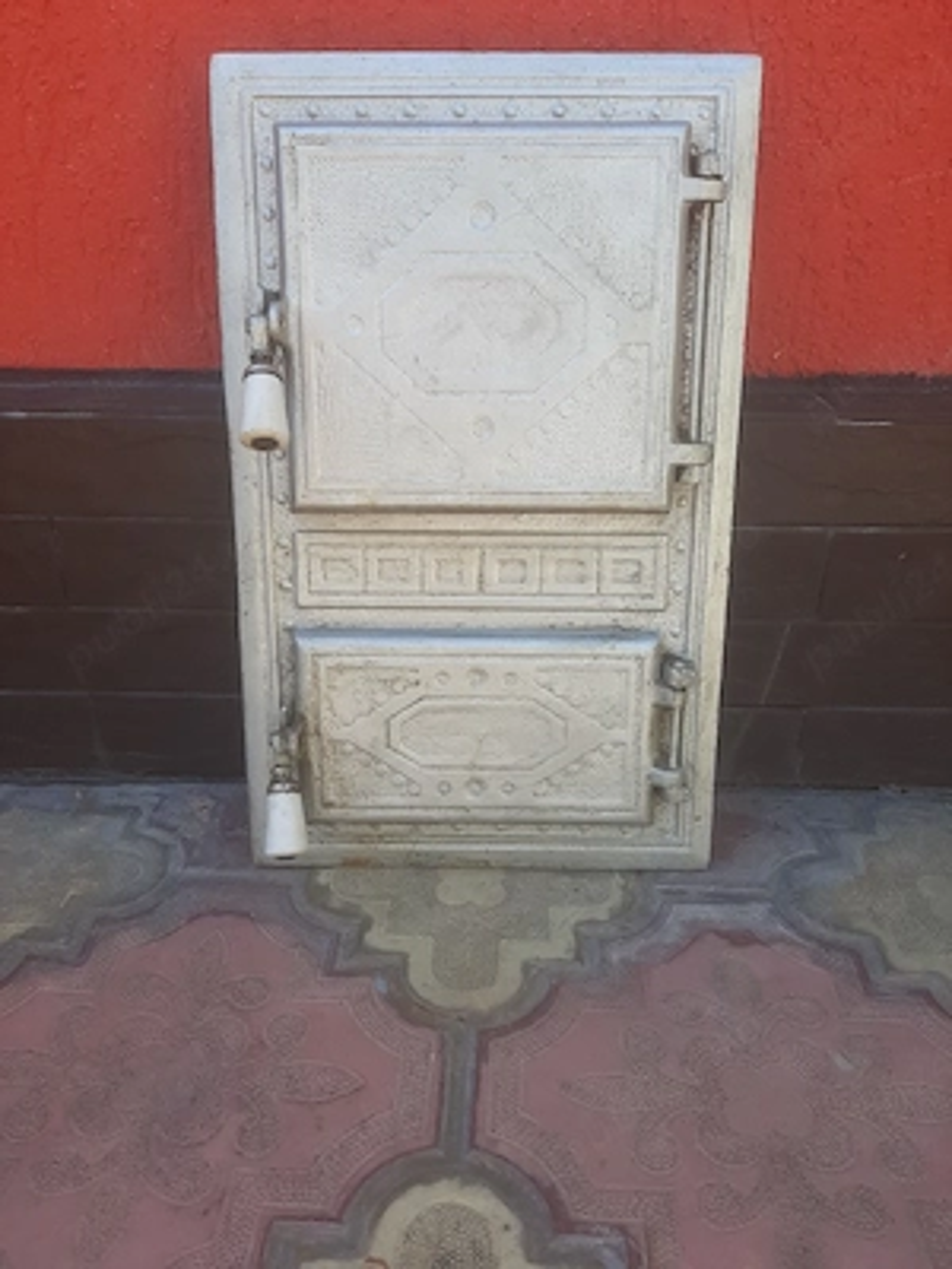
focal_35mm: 26
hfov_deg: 53.1
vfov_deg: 67.3
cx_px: 476
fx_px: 953
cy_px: 634
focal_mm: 3.93
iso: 40
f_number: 1.7
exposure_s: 1/323
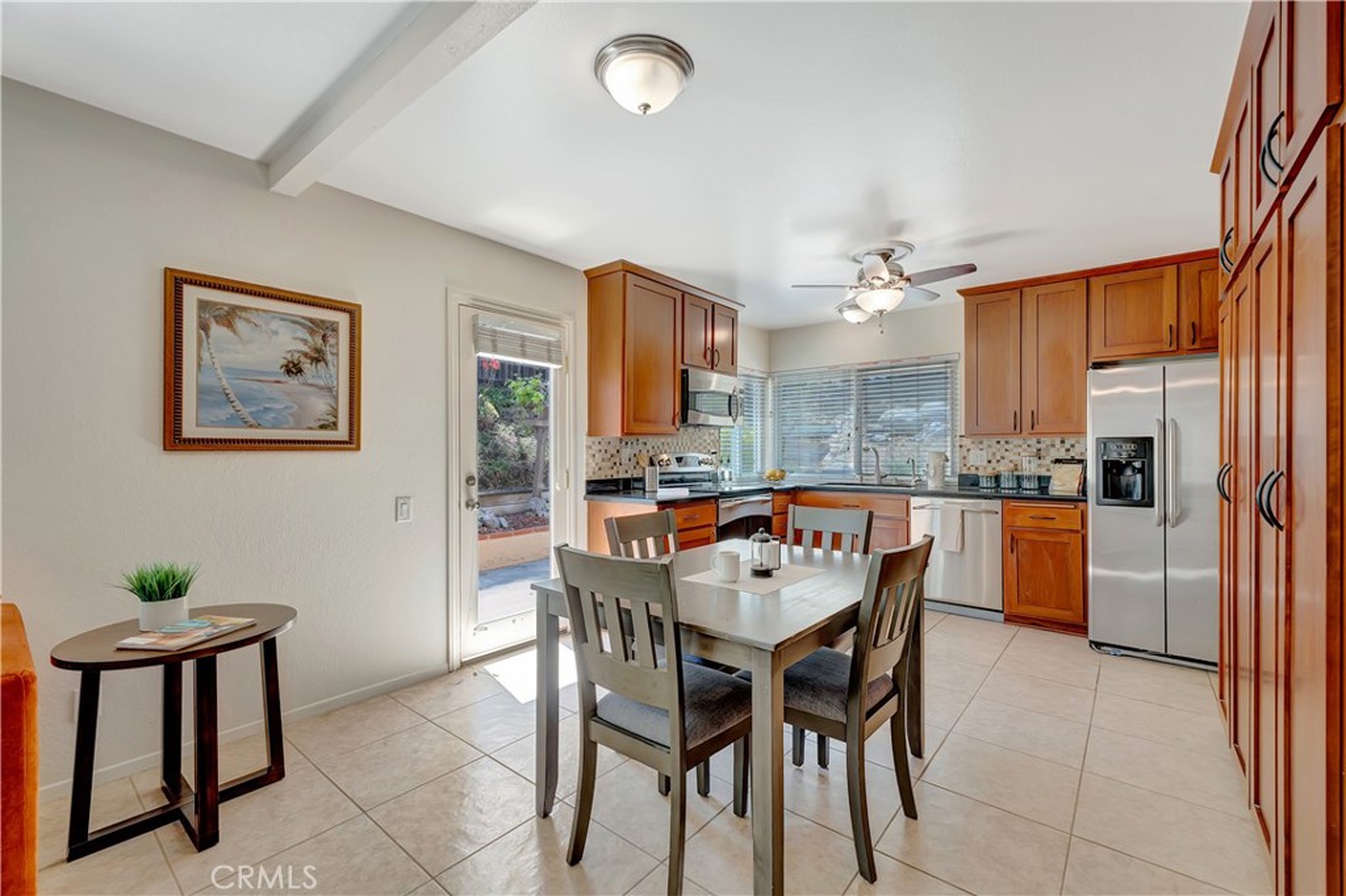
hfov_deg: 100.4
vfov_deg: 77.3
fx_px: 561
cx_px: 673
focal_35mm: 15
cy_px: 448
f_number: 5.6
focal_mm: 10
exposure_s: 1/25
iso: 100
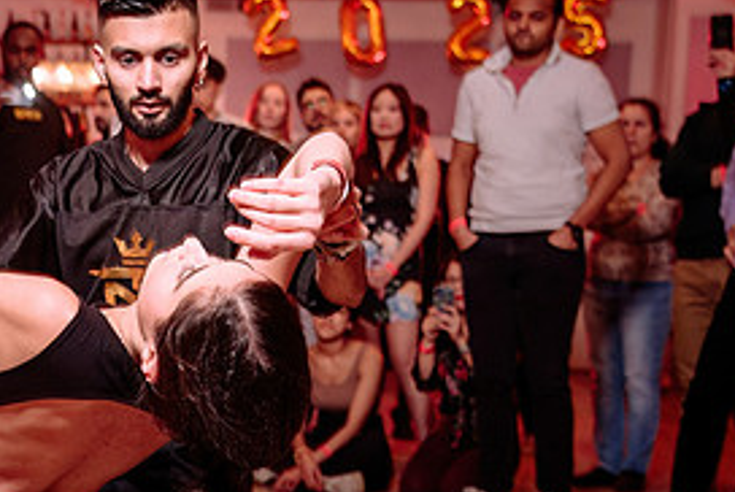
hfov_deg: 26.2
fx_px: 1553
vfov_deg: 17.9
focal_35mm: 76
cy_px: 373
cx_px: 169
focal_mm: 30
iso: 500
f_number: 2.8
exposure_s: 1/125
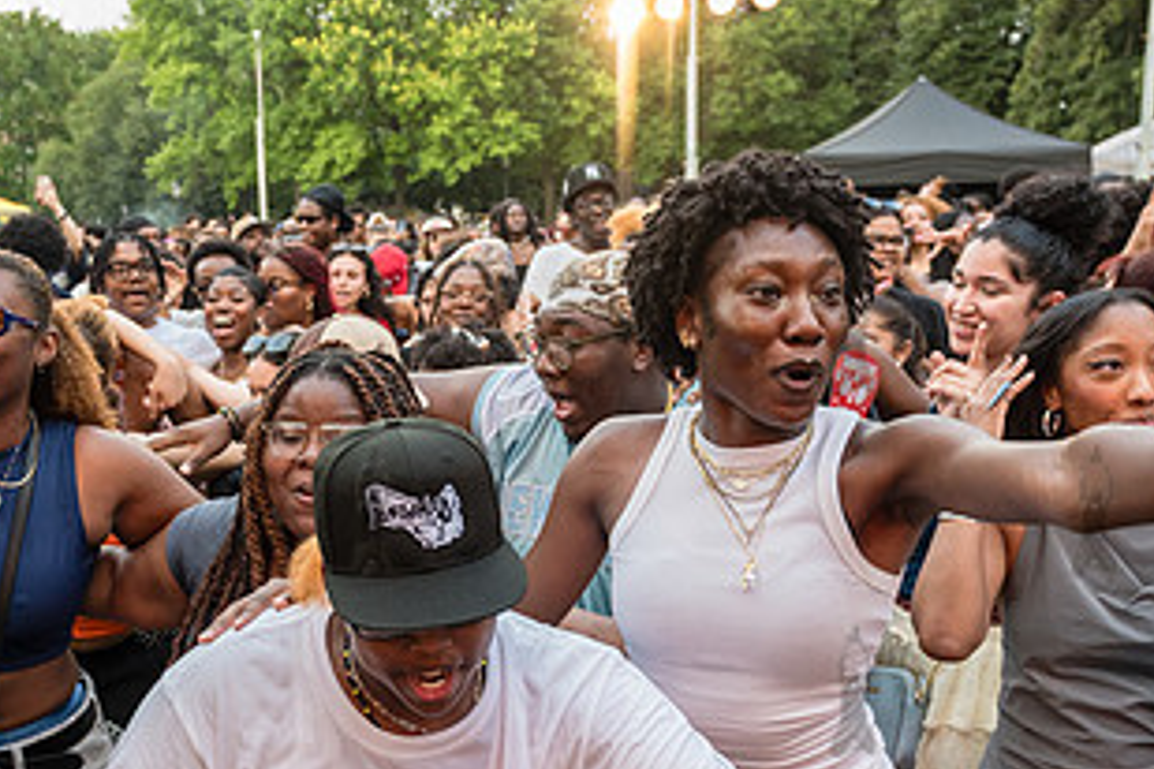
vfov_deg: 29.7
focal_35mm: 45
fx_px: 1442
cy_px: 510
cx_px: 370
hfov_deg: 42.9
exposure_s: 1/500
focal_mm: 24
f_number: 3.5
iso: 1000
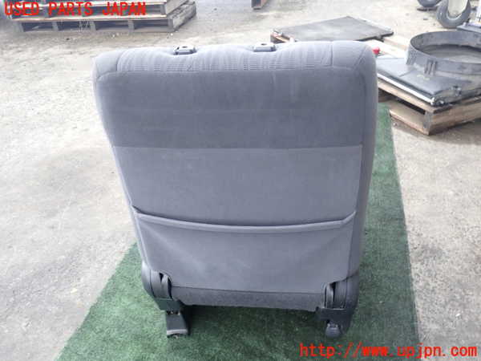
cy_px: 180
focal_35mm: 30
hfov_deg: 60.0
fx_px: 417
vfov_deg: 46.8
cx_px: 240
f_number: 2.3
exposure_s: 1/125
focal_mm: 5.4
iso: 200
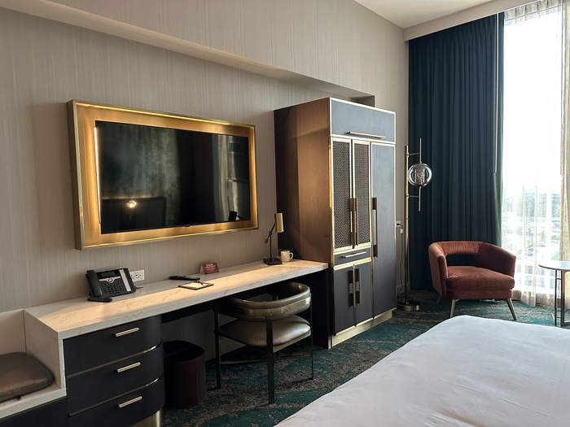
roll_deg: +1.5
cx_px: 285
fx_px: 395
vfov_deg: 56.8
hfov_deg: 71.6
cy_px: 214
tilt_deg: -3.9
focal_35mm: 24
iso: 640
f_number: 1.78
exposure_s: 1/60
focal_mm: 6.86
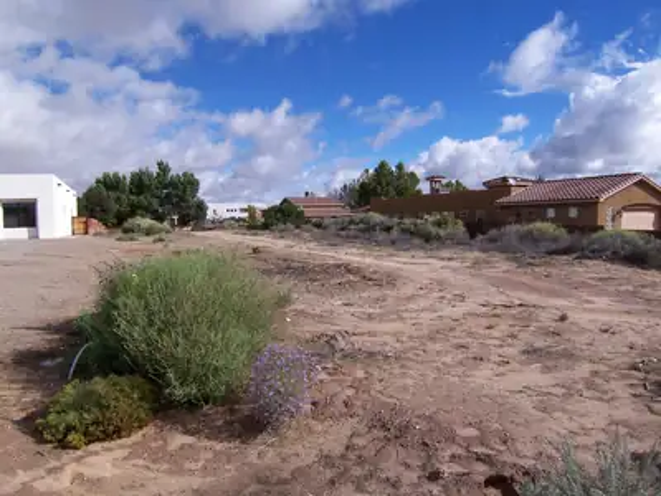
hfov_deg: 73.9
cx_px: 330
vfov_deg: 58.9
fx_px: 439
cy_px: 248
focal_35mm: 23
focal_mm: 3.8
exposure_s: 1/400
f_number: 5.6
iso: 64
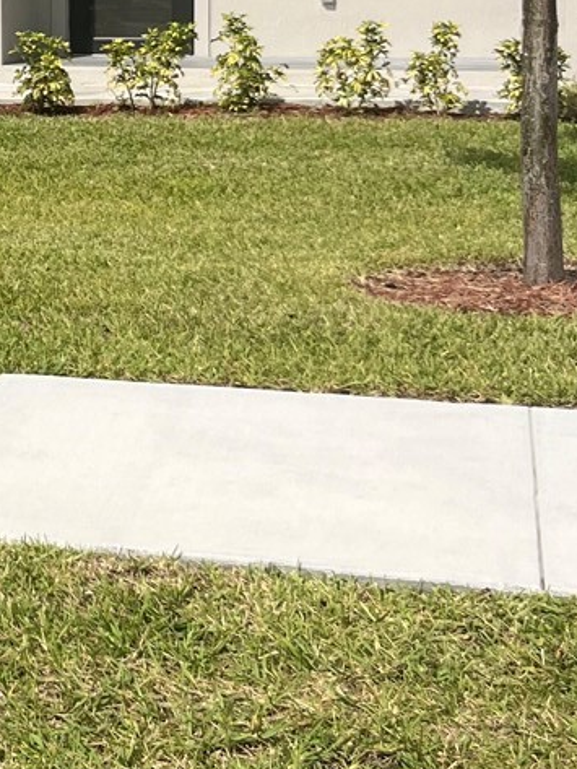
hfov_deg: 15.8
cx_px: -205
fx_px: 1955
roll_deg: +1.9
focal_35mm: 88
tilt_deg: +0.3
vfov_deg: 21.7
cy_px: 62
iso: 50
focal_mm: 5.1
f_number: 1.6
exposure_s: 1/7874
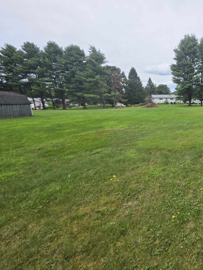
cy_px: 133
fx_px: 141
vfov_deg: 87.8
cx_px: 183
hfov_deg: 60.6
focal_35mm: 18
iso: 40
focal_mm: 2.2
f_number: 1.9
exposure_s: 1/1441
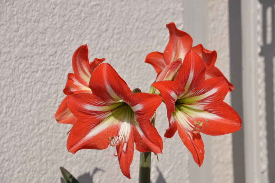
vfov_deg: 9.9
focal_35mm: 138
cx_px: 138
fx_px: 1053
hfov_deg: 14.9
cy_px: 92
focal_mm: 92
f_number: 8
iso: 200
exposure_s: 1/1000
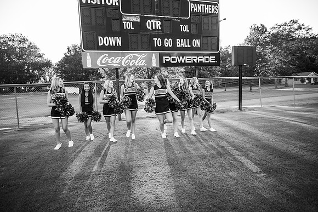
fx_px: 212
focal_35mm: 24
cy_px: 106
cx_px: 159
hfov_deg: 73.7
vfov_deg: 53.2
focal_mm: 24
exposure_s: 1/500
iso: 125
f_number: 2
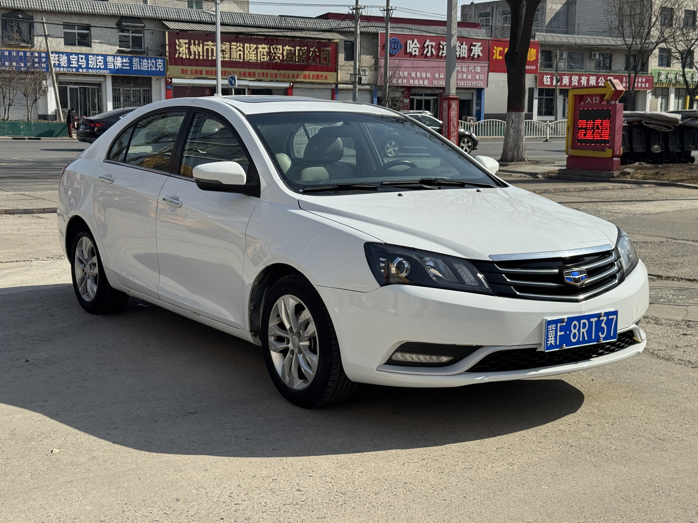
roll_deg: -0.3
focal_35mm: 49
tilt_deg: -8.0
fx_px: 988
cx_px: 348
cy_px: 260
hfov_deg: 38.9
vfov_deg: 29.7
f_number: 1.78
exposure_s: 1/5848
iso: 80
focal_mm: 6.76
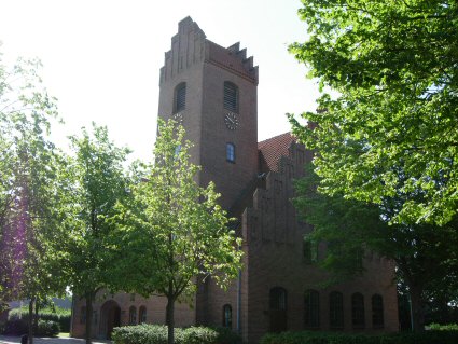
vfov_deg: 39.7
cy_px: 172
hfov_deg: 51.3
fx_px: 476
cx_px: 229
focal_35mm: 36
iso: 50
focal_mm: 7.5
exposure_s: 1/242
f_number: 4.3
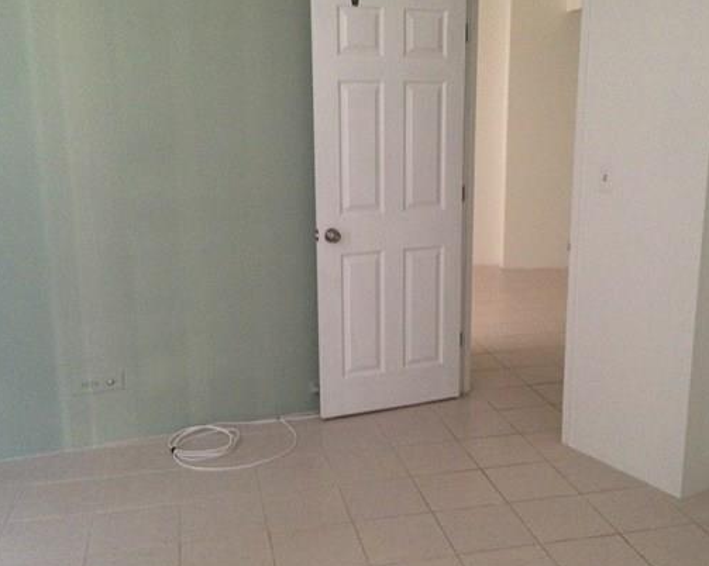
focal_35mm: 41
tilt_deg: -13.1
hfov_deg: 44.7
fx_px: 860
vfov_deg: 36.5
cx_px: 397
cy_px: 289
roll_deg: +0.7
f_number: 2.4
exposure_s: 1/15
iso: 400
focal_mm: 4.12
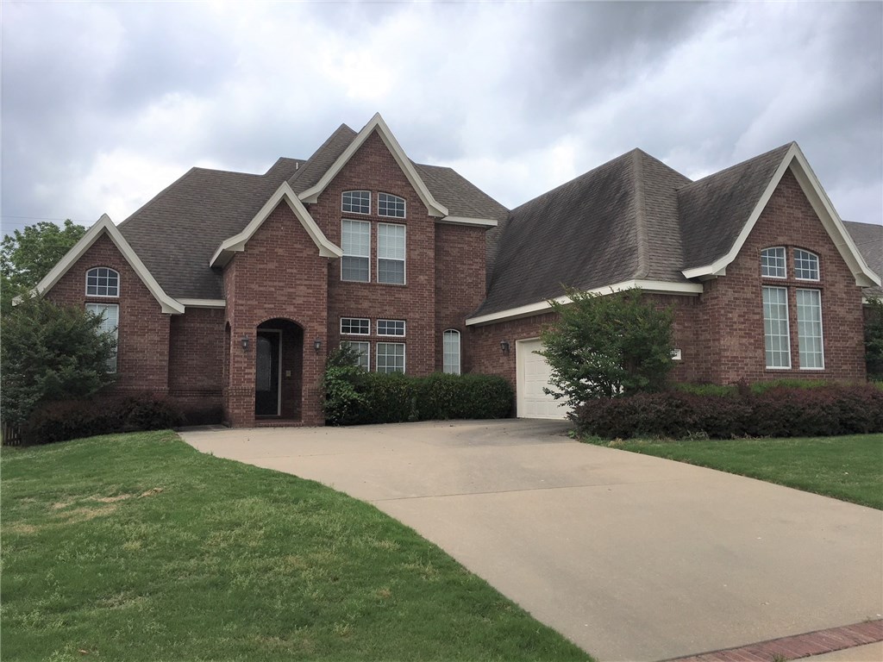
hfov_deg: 61.7
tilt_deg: +5.6
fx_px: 740
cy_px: 331
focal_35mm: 29
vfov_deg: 48.2
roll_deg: -0.1
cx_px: 442
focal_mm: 4.15
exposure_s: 1/1221
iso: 25
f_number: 2.2
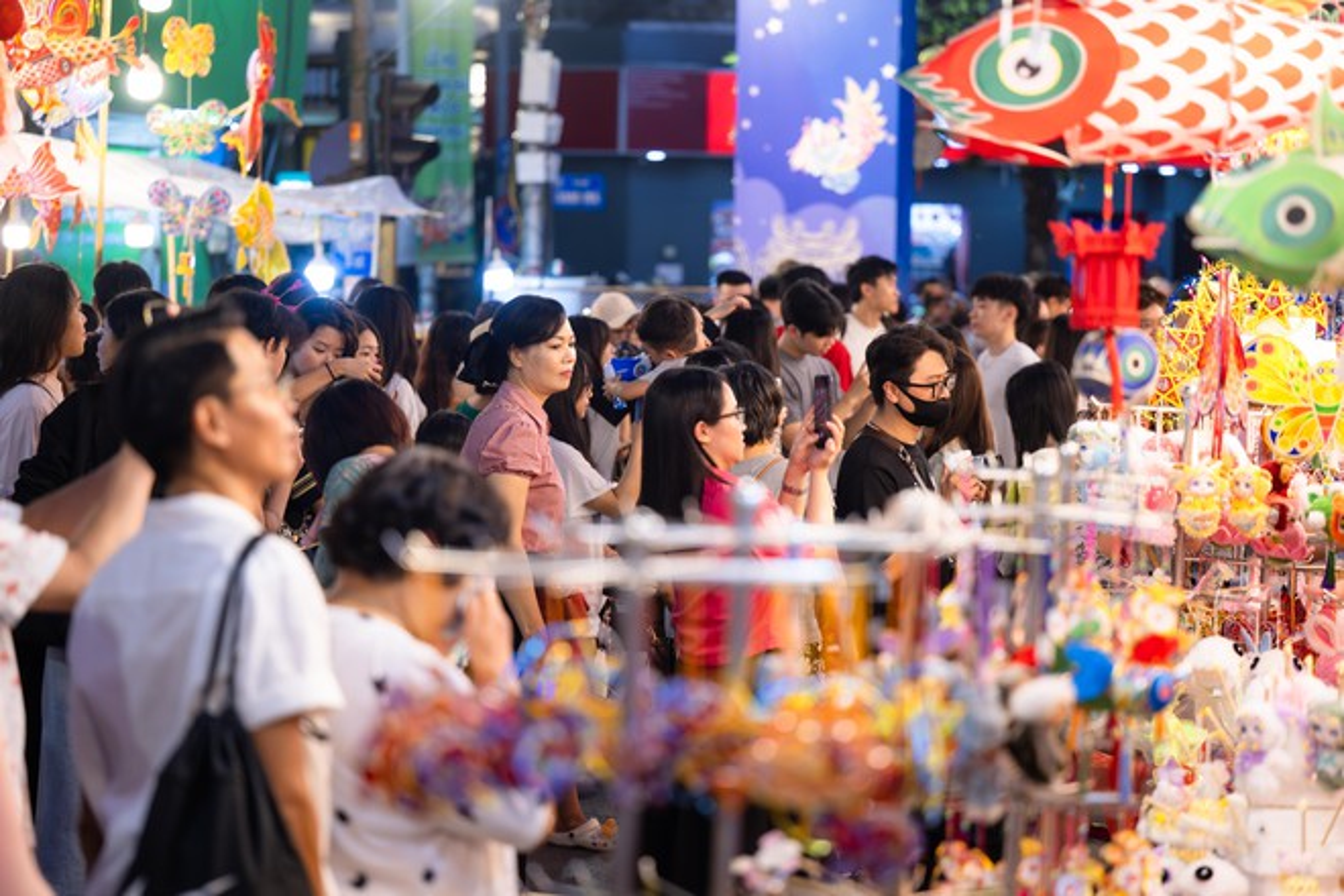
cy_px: 448
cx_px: 672
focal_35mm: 97
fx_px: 3621
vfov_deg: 14.1
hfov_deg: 21.0
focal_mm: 97
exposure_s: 1/200
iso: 1250
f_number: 2.8
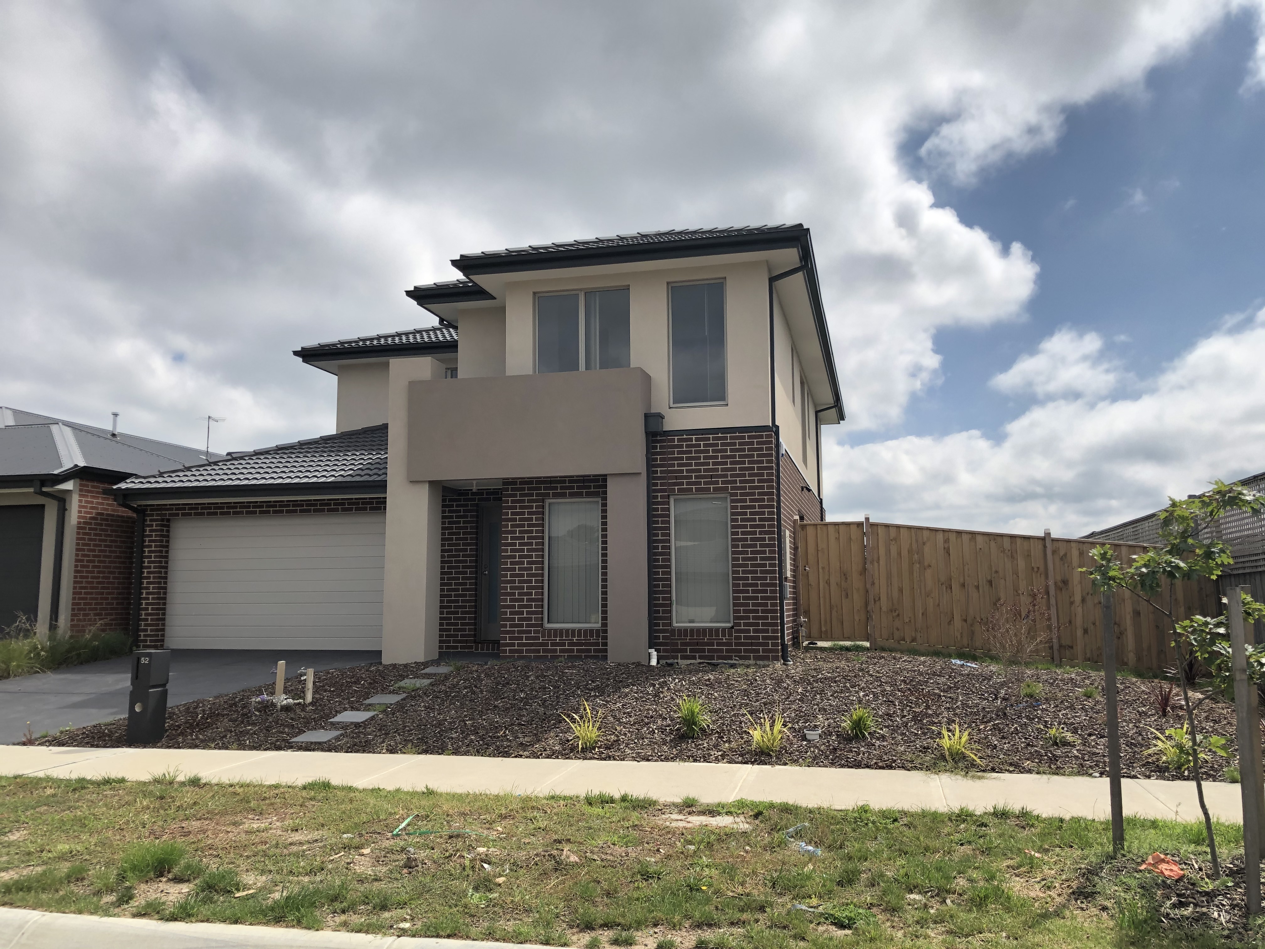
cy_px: 474
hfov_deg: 63.4
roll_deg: +0.7
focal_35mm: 28
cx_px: 632
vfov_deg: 49.7
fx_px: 1023
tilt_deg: +7.0
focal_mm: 3.99
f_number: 1.8
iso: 20
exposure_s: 1/1919
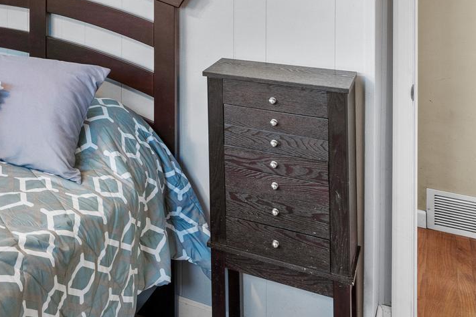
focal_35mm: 49
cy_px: 110
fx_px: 648
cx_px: -123
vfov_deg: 27.4
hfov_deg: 32.0
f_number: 8
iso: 800
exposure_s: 1/4
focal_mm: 17
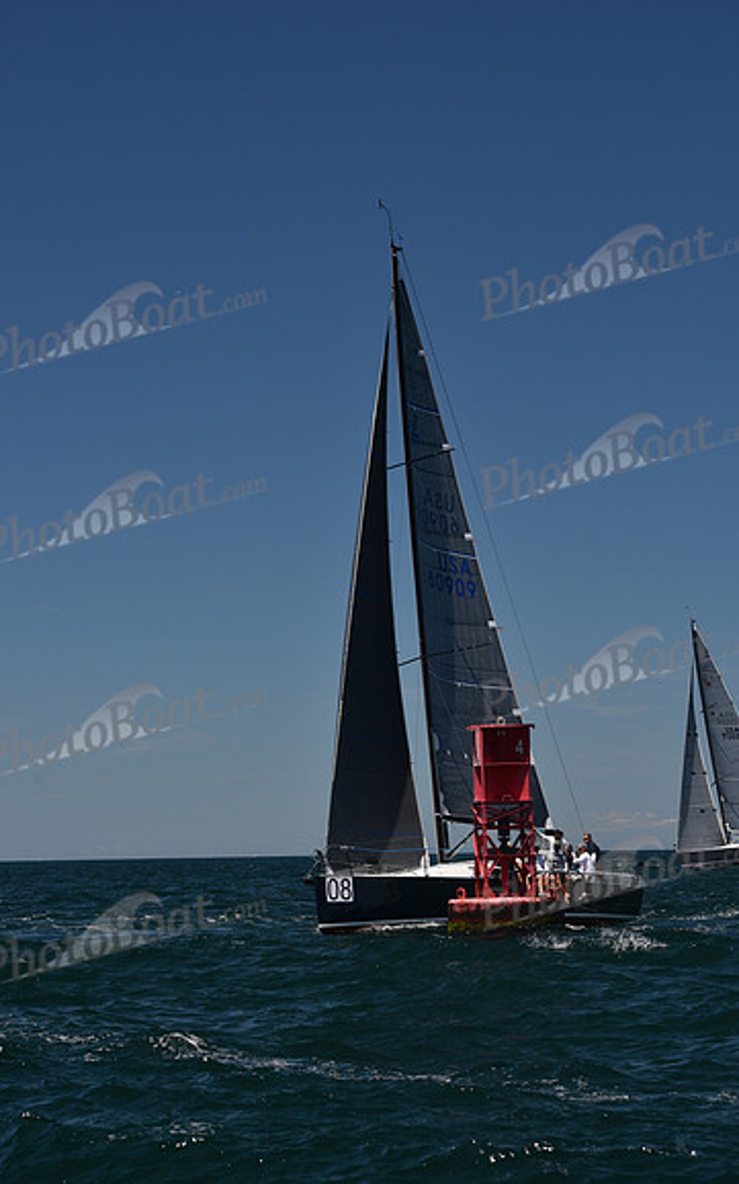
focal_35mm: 87
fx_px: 2805
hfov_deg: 15.0
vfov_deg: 23.8
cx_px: 374
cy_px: 592
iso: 250
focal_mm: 85
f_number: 7.1
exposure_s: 1/800
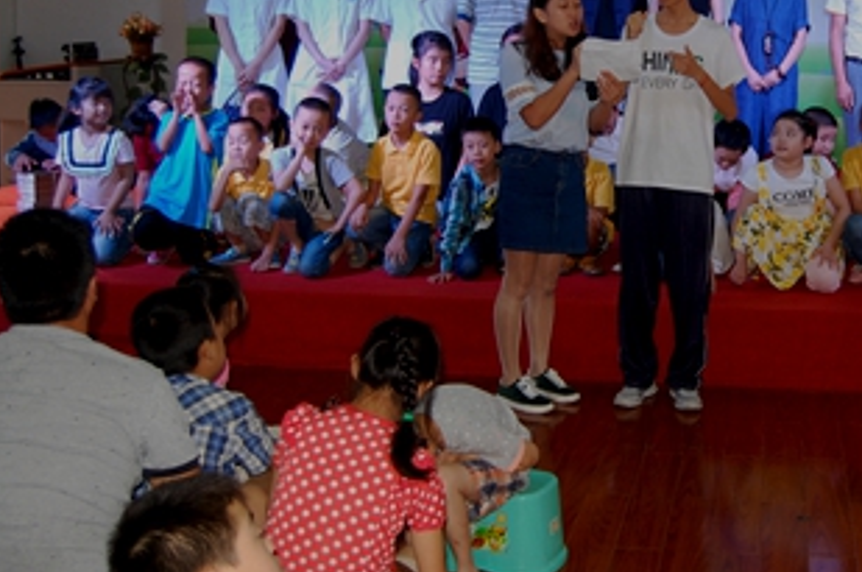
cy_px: 153
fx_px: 1334
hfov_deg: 34.7
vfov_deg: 24.0
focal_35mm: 56
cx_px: 692
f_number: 3.8
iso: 400
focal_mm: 23
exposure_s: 1/60
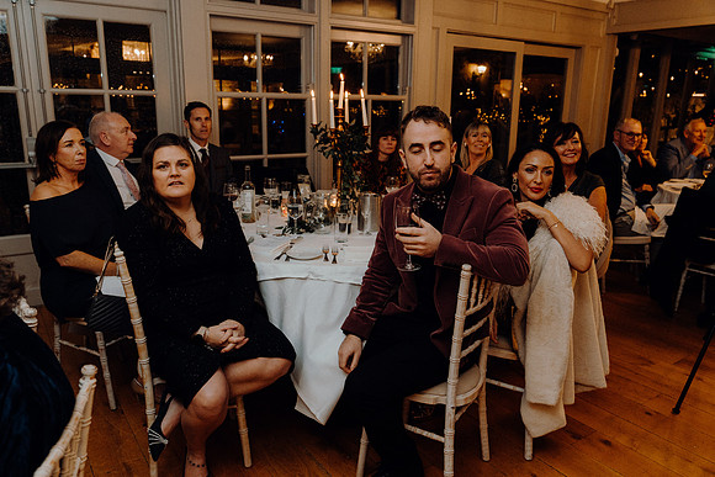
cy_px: 238
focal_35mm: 28
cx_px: 358
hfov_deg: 65.5
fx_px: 556
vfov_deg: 46.4
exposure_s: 1/160
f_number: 3.5
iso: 2500
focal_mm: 28
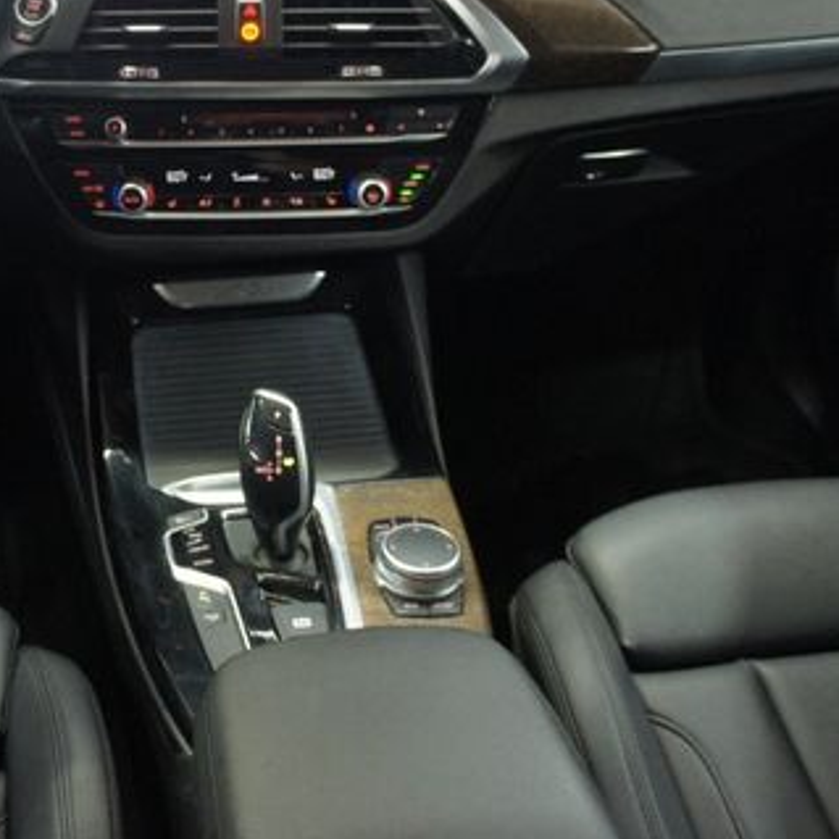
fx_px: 1261
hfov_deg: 35.5
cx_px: 155
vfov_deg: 36.4
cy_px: 284
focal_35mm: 46
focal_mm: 18
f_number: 3.5
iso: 1250
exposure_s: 1/30
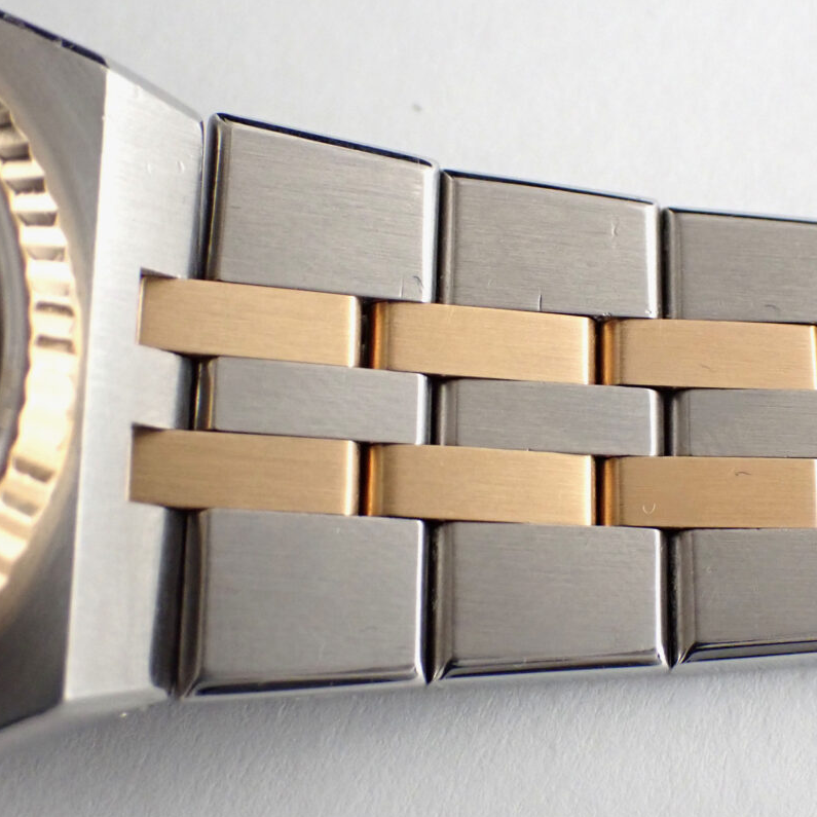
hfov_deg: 23.8
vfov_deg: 24.0
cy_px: 379
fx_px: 1923
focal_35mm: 72
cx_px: 587
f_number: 3.3
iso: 800
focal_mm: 9.65
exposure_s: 1/200
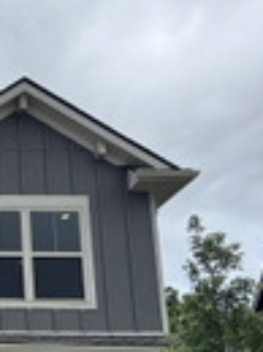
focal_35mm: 74
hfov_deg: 17.0
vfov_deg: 25.5
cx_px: -184
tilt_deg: +13.2
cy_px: 322
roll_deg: -0.8
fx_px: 752
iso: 80
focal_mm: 6.76
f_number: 1.78
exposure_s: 1/4310
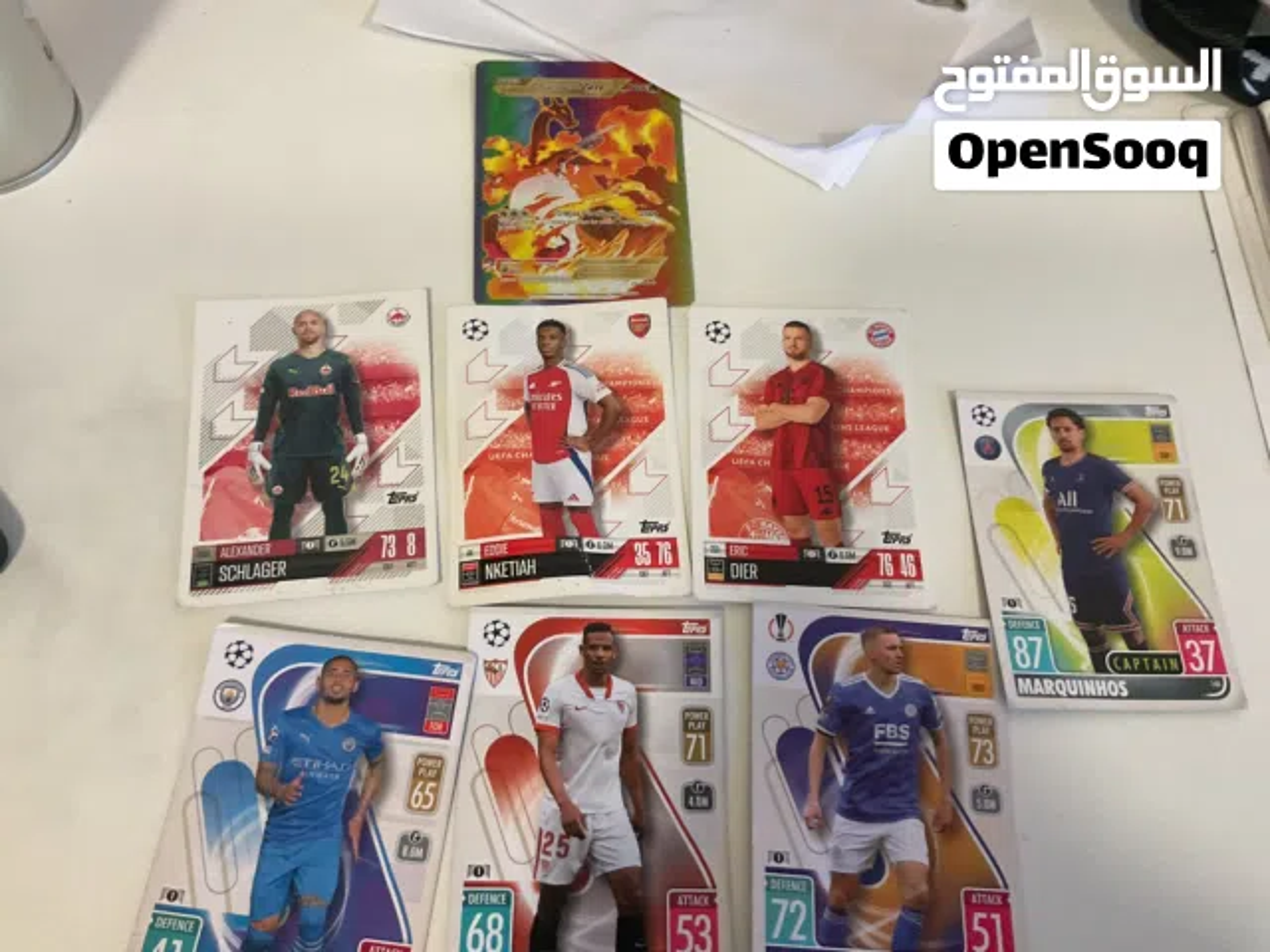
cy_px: 476
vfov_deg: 48.2
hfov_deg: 61.7
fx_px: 1064
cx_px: 635
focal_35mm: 29
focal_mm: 3
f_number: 1.8
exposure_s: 1/60
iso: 200
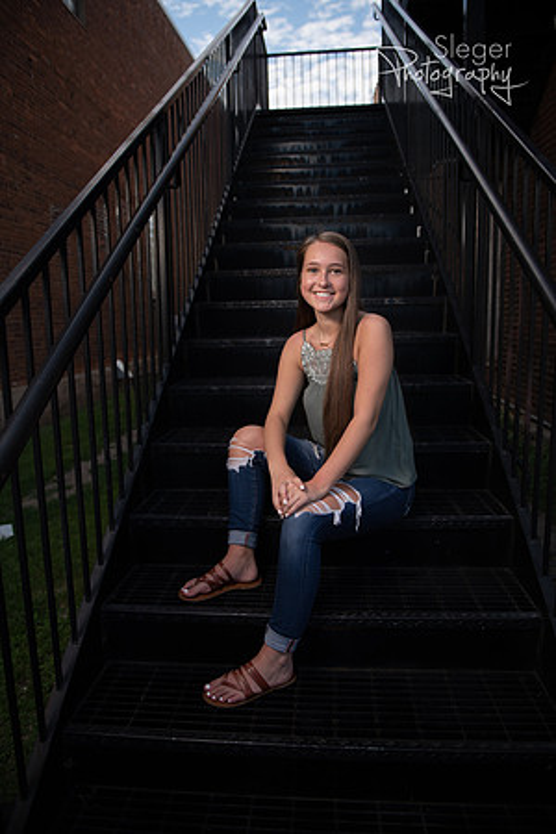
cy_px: 417
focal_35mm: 24
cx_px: 278
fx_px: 556
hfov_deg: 53.1
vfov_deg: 73.7
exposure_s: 1/640
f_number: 2.8
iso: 100
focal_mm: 24
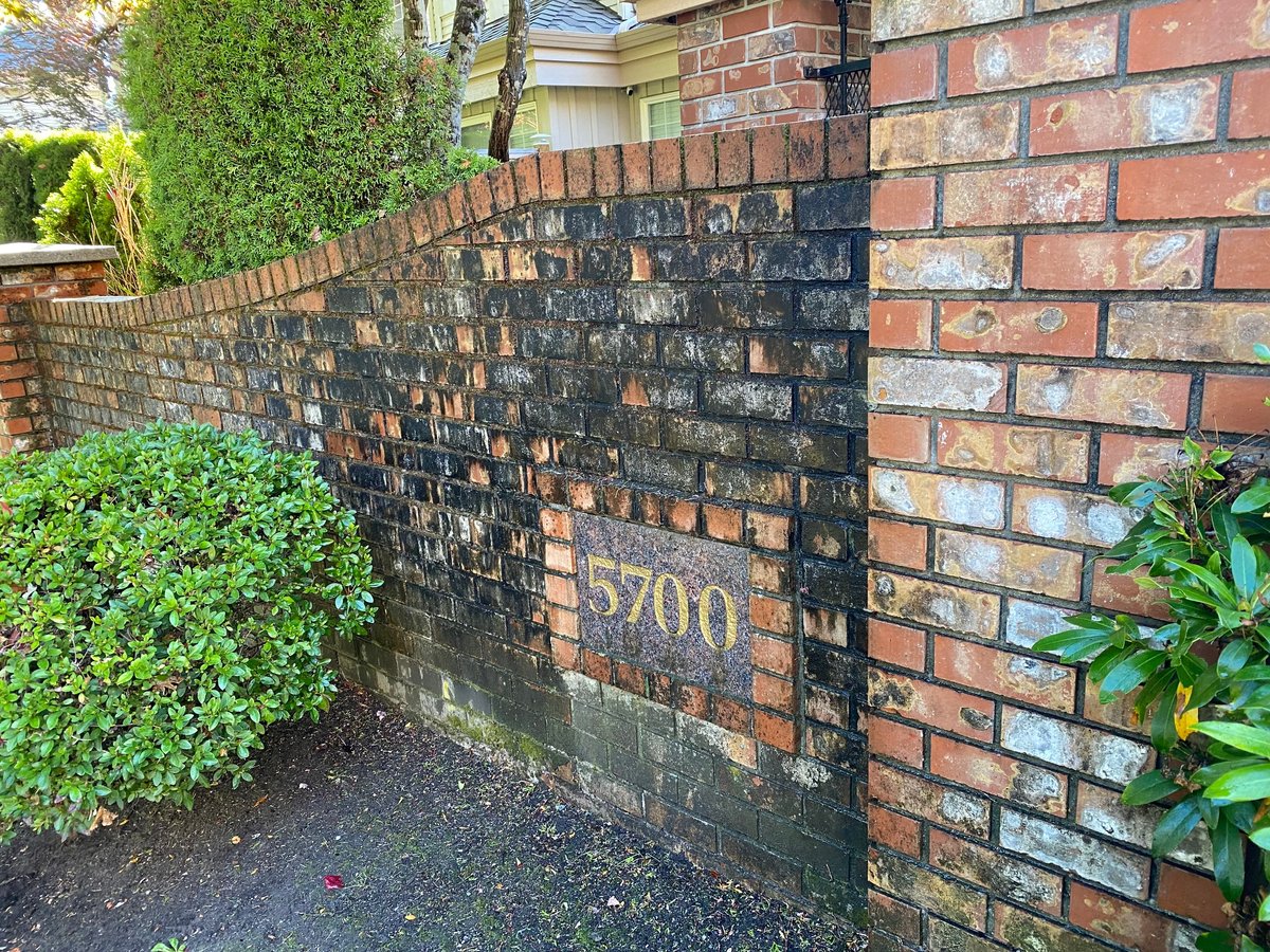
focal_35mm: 26
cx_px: 635
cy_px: 476
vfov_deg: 53.1
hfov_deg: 67.3
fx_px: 954
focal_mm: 4.25
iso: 125
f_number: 1.8
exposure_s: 1/86
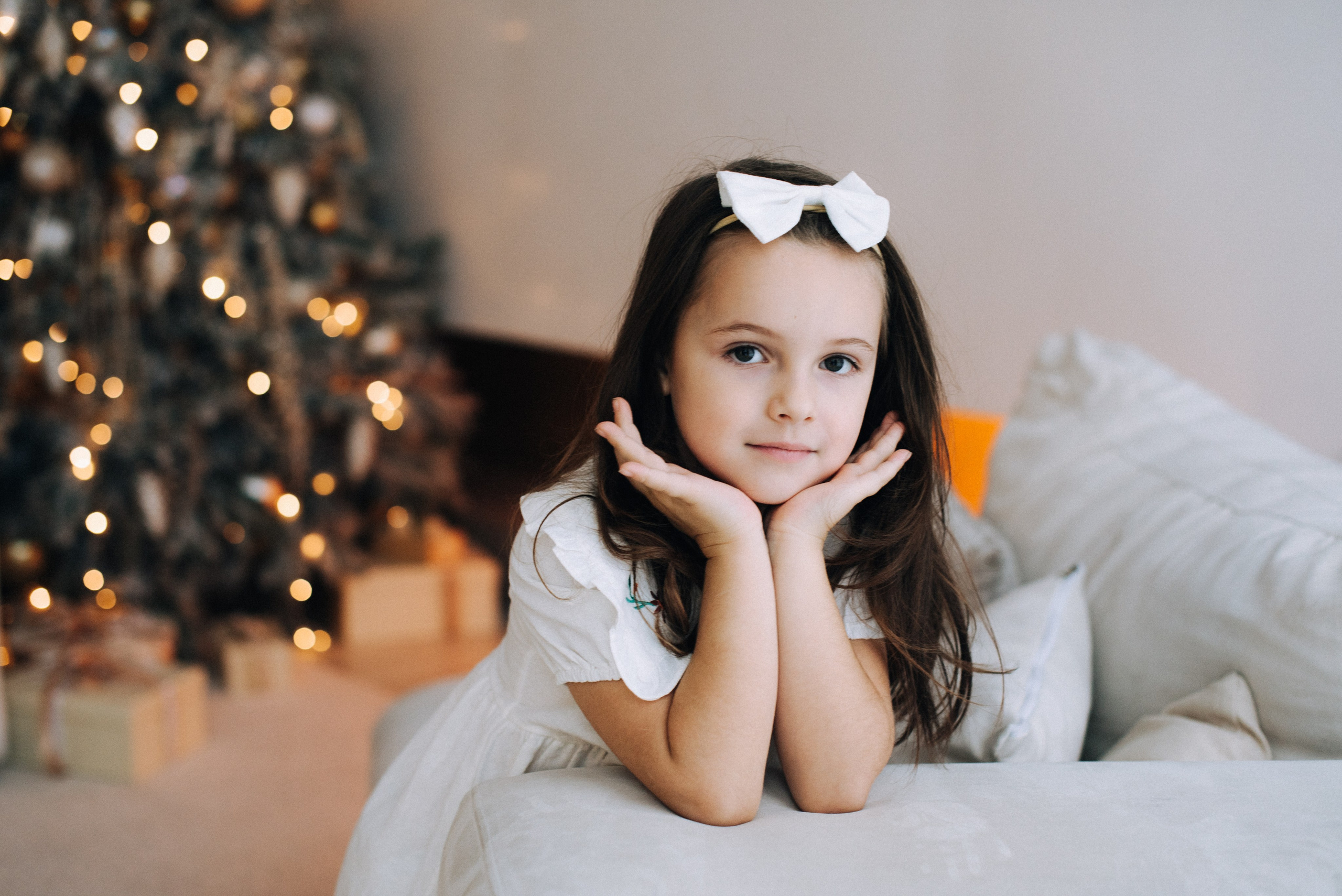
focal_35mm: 50
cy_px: 448
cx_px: 671
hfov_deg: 39.6
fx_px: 1865
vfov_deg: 27.0
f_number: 2.8
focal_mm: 50
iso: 640
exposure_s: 1/160
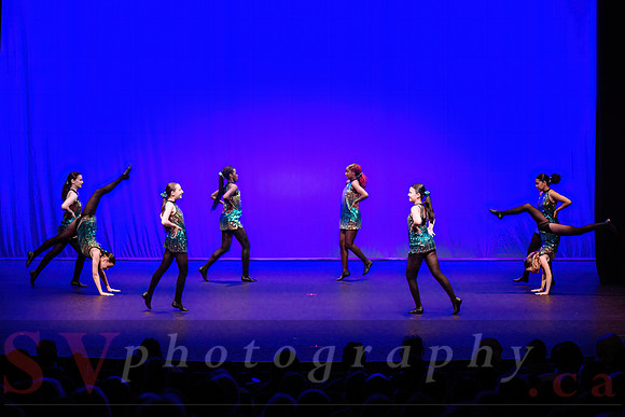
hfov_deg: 25.4
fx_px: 1385
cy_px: 181
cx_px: 296
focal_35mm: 80
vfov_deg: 17.1
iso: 1600
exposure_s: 1/250
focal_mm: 70
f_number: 2.8
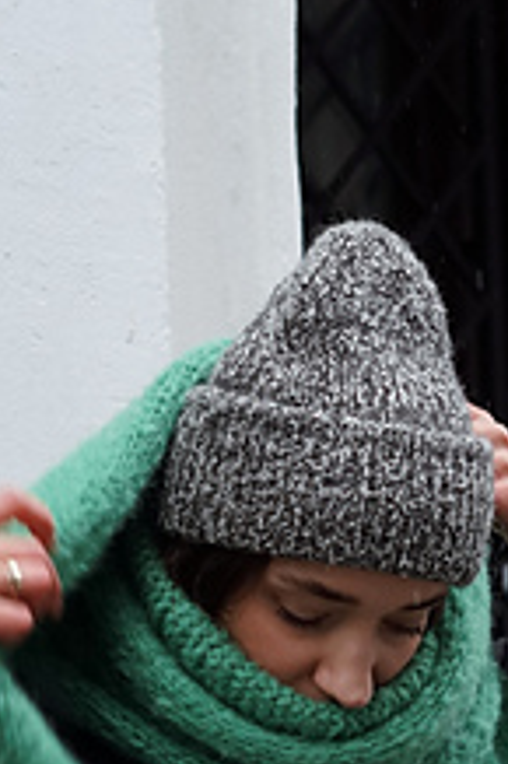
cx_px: 261
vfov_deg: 13.8
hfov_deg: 9.3
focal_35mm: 147
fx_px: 3116
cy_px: 739
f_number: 4
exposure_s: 1/125
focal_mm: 50
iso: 1000
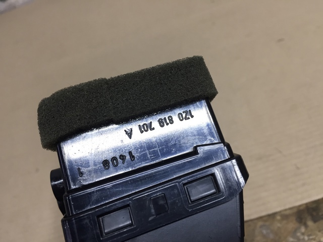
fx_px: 271
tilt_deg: -47.0
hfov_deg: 61.7
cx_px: 162
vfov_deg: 48.2
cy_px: 121
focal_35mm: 29
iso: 40
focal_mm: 4.15
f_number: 2.2
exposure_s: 1/33
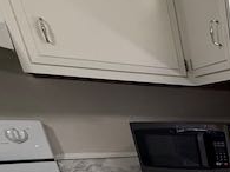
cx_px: 375
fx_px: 305
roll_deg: -1.2
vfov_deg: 25.8
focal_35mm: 46
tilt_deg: -21.7
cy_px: 238
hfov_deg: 25.4
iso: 320
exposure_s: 1/120
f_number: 2.2
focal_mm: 2.22
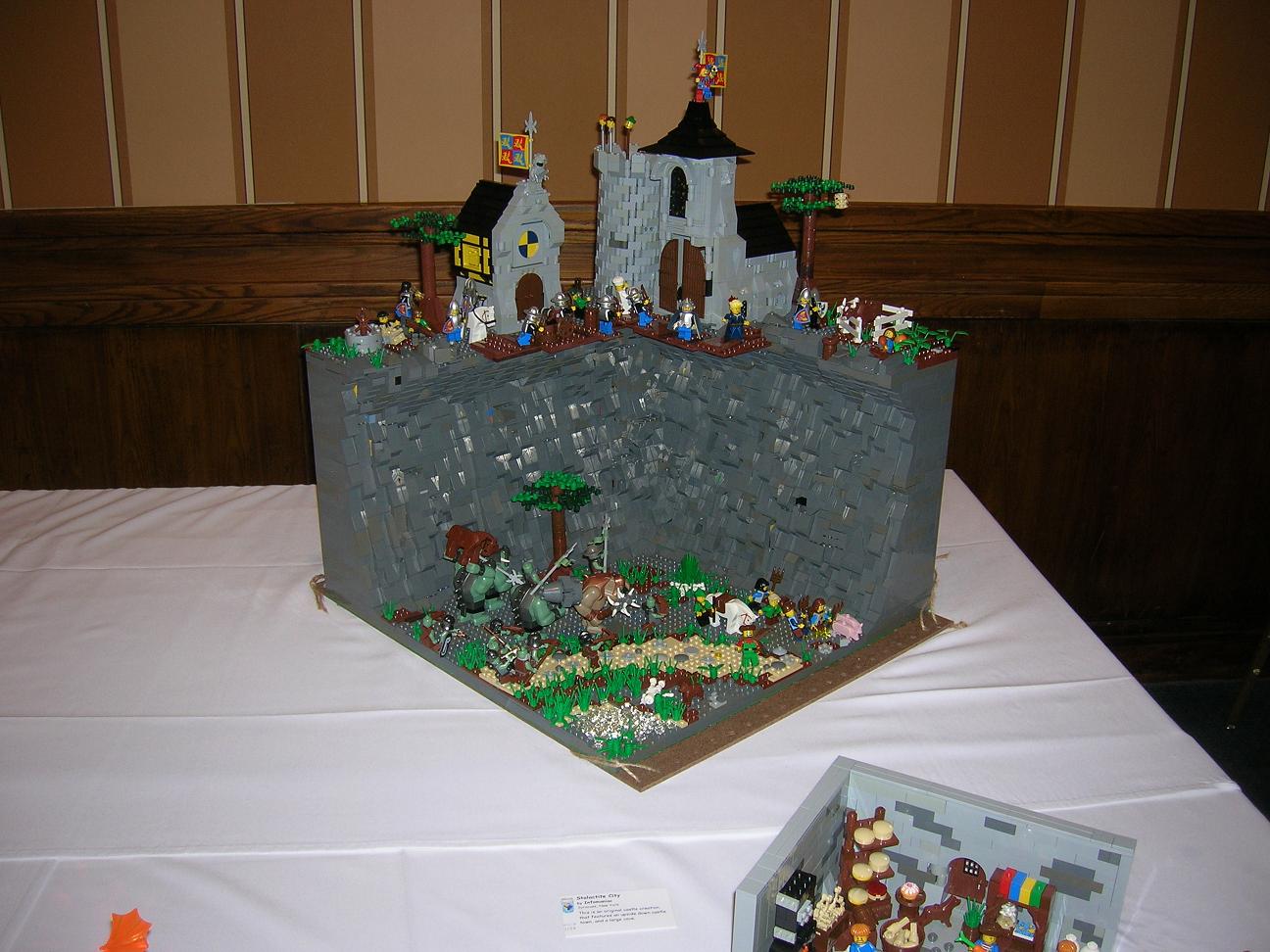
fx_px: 1247
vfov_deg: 41.8
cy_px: 476
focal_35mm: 34
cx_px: 635
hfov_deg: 54.0
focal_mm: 5.7
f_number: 2.9
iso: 50
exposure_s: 1/60.1
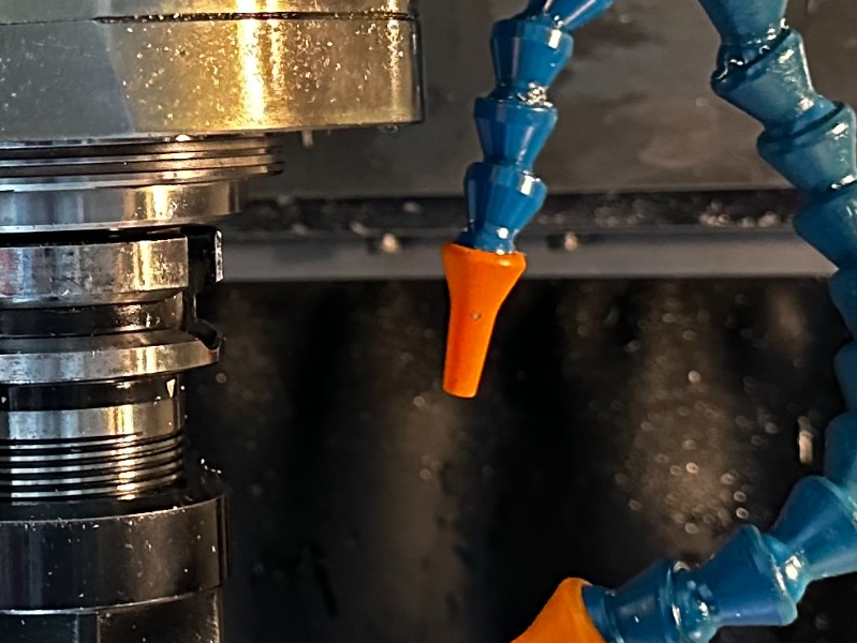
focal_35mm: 98
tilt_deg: -0.7
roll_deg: +1.3
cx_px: 141
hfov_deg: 19.8
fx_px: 2427
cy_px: 145
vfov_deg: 15.0
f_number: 1.78
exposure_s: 1/25
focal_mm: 6.86
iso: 800
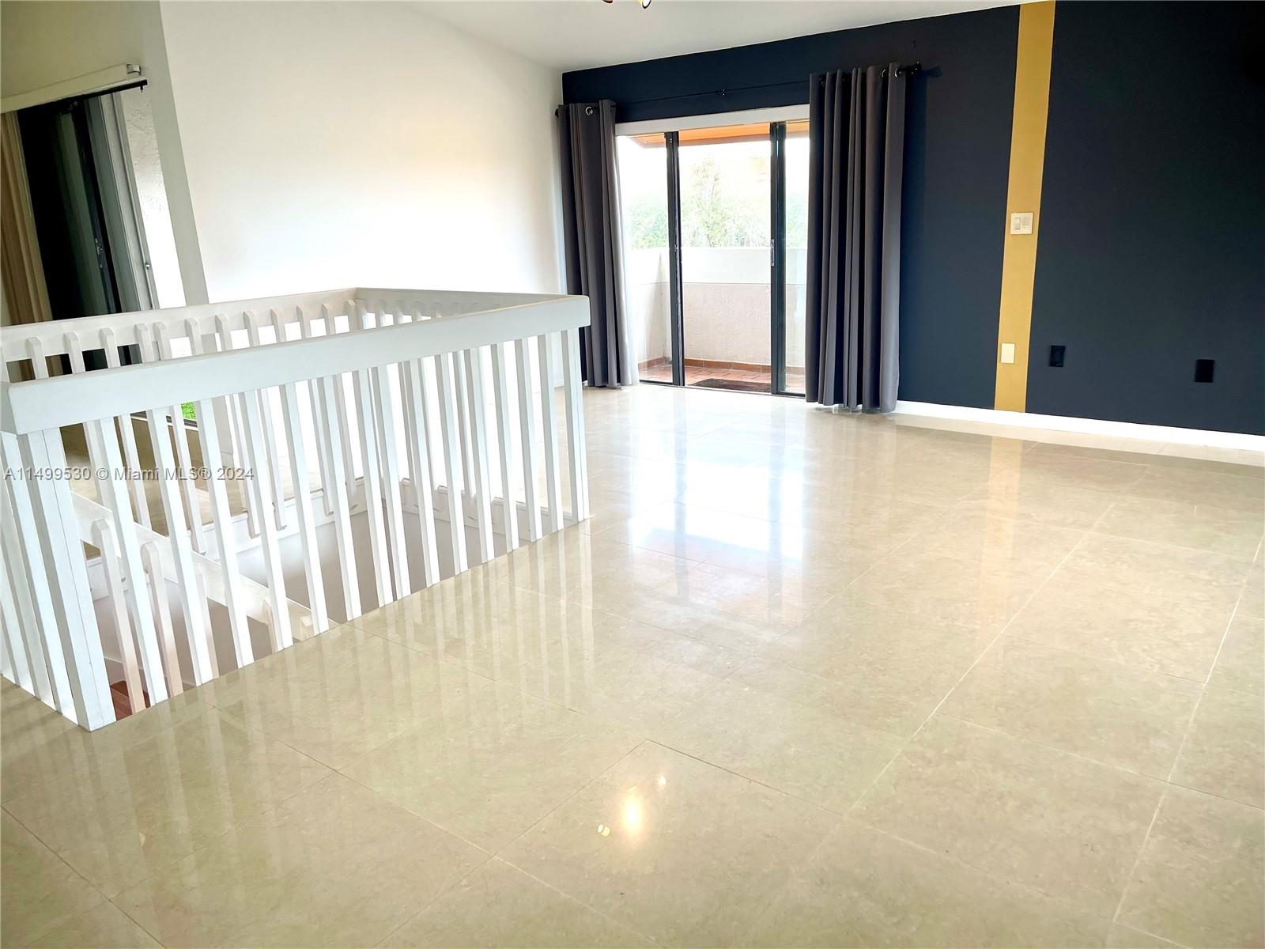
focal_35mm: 25
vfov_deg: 54.9
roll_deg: +2.2
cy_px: 474
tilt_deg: -15.2
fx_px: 914
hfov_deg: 69.4
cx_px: 632
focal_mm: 5.1
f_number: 1.6
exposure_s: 1/120
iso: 50
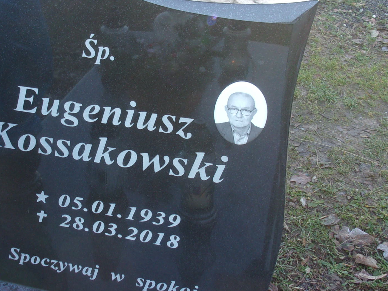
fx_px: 583
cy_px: 126
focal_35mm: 52
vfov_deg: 28.0
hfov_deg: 36.6
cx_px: 145
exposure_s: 1/34
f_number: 3.9
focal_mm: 5.1
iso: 85
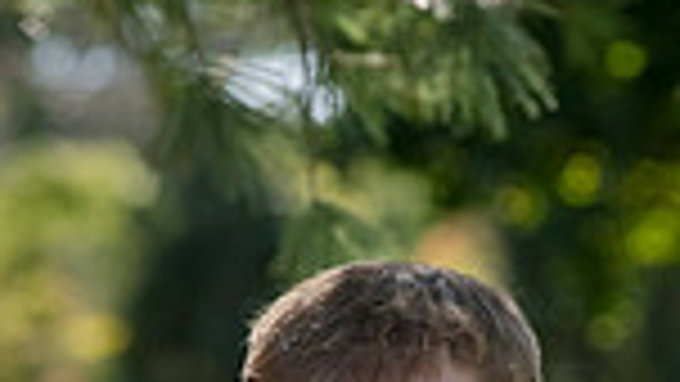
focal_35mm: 452
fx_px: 8151
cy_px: 944
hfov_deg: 4.8
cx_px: 441
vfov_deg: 2.7
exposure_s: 1/640
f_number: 5
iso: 800
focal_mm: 145
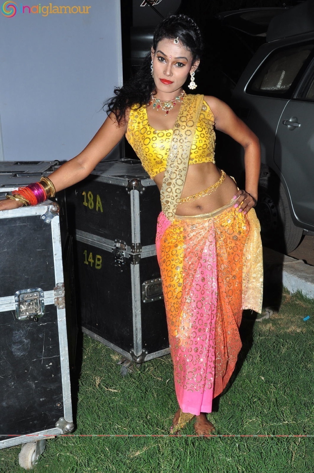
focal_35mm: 48
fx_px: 630
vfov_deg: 41.2
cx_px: 157
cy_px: 236
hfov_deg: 28.0
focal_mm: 32
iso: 400
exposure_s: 1/125
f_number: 10
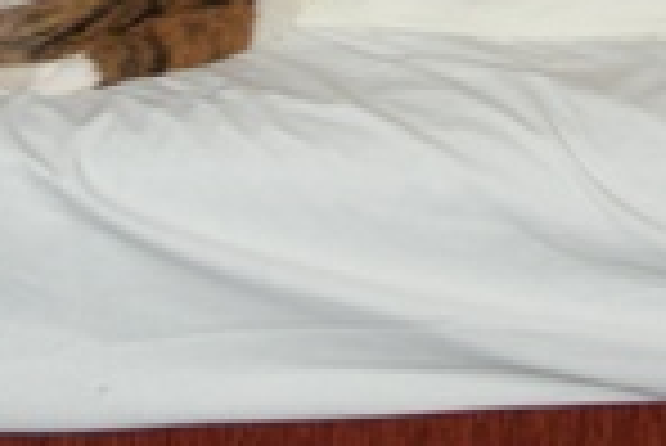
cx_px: 396
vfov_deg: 8.6
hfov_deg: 13.2
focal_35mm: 155
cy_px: -288
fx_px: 2870
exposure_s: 1/60
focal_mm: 24
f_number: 5.6
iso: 400
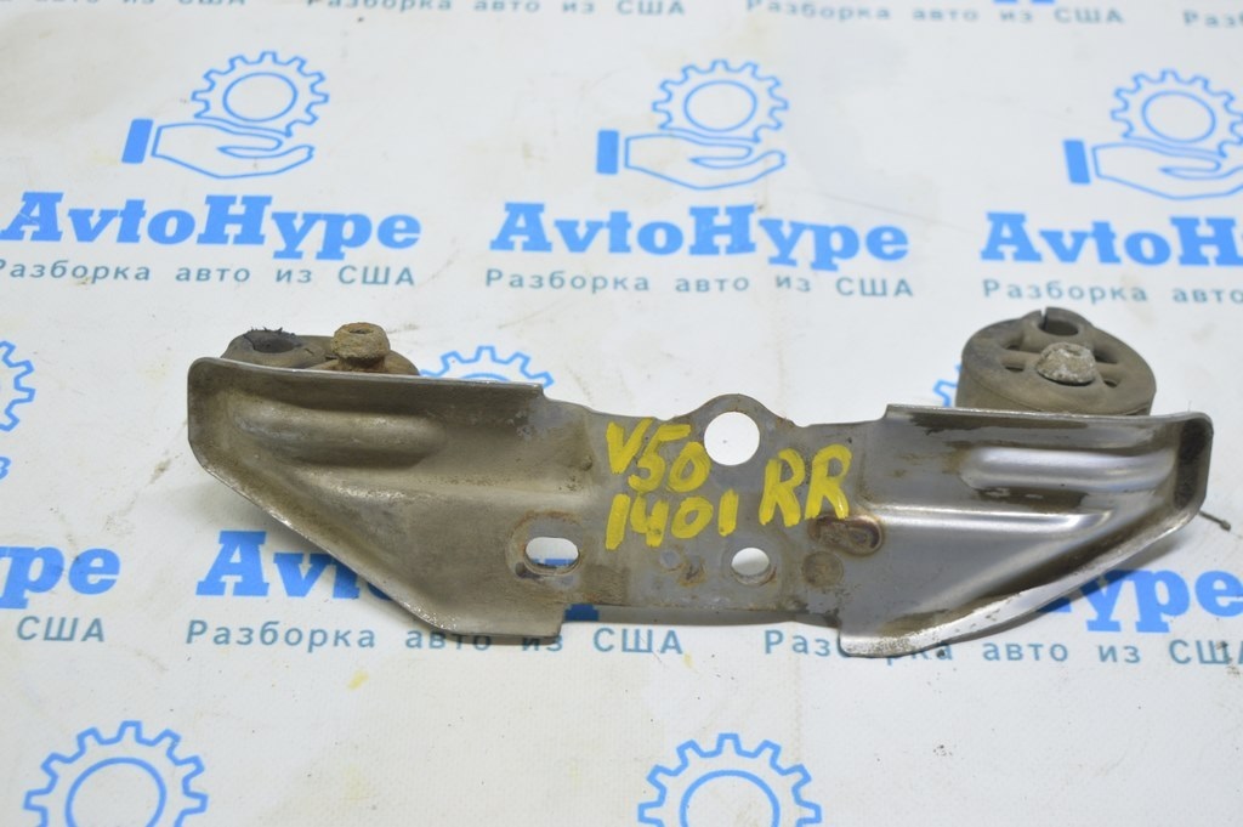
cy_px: 414
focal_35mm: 54
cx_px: 622
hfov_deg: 36.9
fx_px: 1863
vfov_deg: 25.0
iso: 400
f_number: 5.6
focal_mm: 36
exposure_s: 1/20
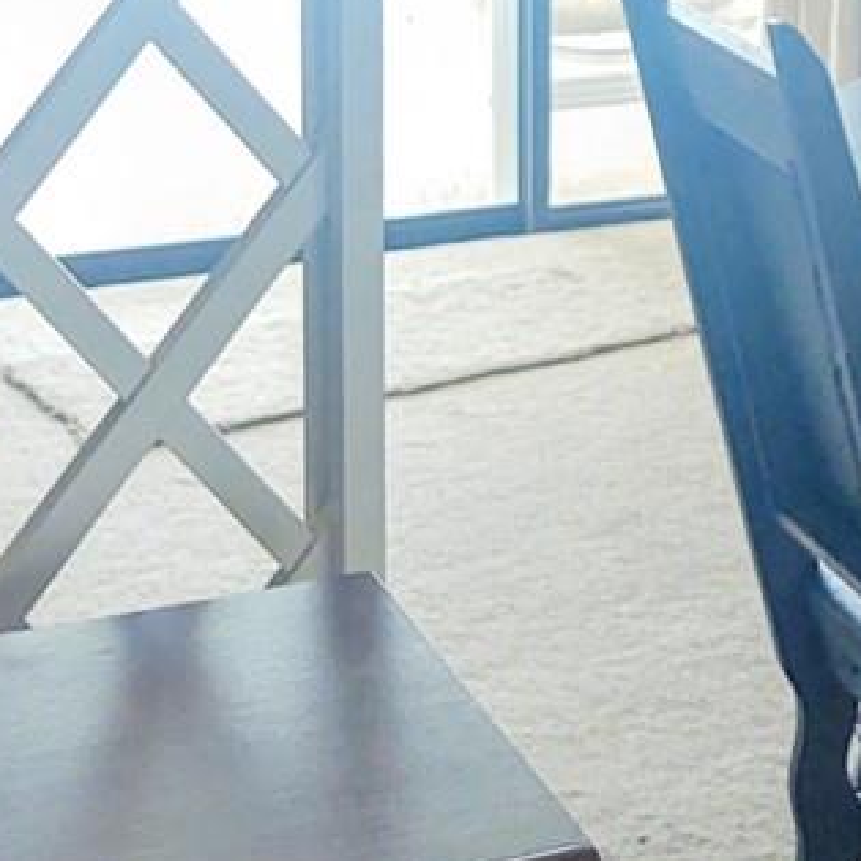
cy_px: -174
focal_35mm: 121
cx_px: 1323
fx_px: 3405
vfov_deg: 14.0
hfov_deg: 13.5
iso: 169
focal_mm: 4.75
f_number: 1.7
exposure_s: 1/100
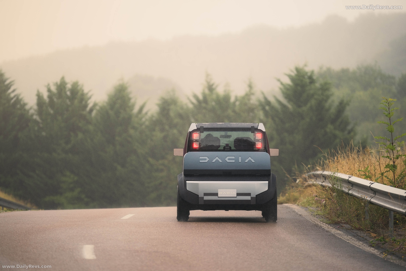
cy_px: 136
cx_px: 203
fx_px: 2255
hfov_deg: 10.3
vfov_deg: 6.9
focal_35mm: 200
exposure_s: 1/250
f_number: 2.8
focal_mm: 200
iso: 400
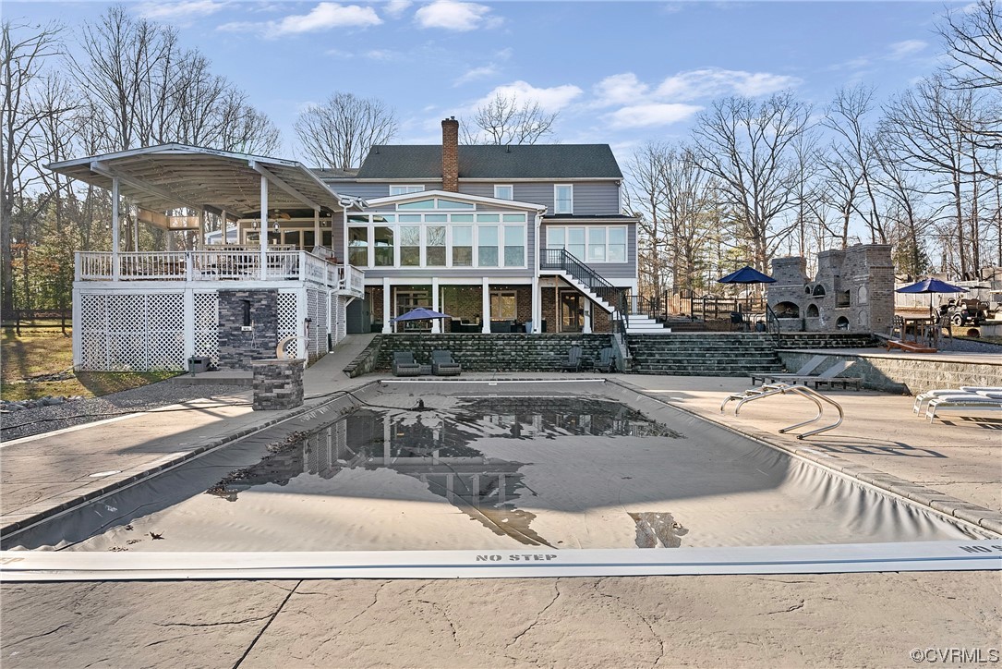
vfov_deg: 57.3
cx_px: 501
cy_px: 334
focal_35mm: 22
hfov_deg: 78.6
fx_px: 612
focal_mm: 22
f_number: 8
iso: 800
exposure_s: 1/320
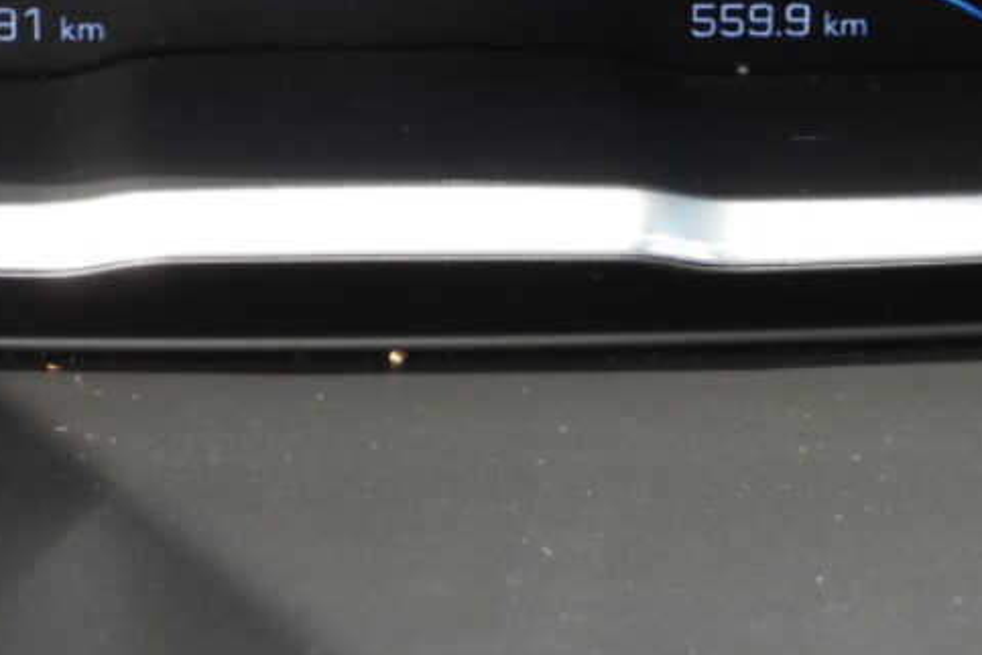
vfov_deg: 10.1
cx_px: 392
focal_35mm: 135
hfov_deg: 15.2
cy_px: 136
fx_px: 3682
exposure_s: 1/40
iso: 100
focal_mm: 7.9
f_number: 3.2
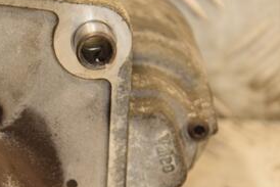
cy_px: 155
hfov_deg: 7.8
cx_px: 56
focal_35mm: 263
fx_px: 2047
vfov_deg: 5.2
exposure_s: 1/125
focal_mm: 80
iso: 800
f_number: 5.3
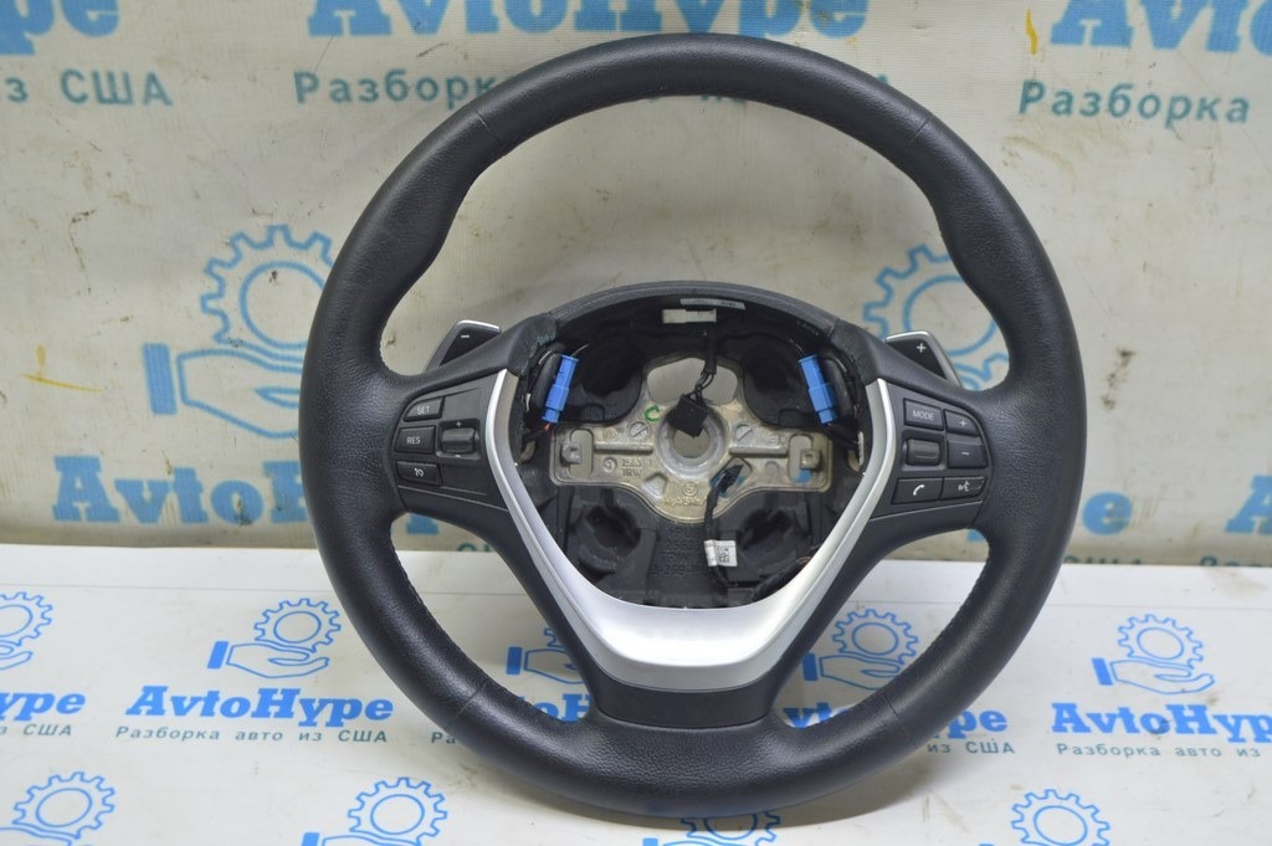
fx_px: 1536
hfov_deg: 45.0
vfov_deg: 30.8
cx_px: 636
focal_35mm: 44
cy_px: 423
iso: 400
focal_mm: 29
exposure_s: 1/20
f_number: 5.6
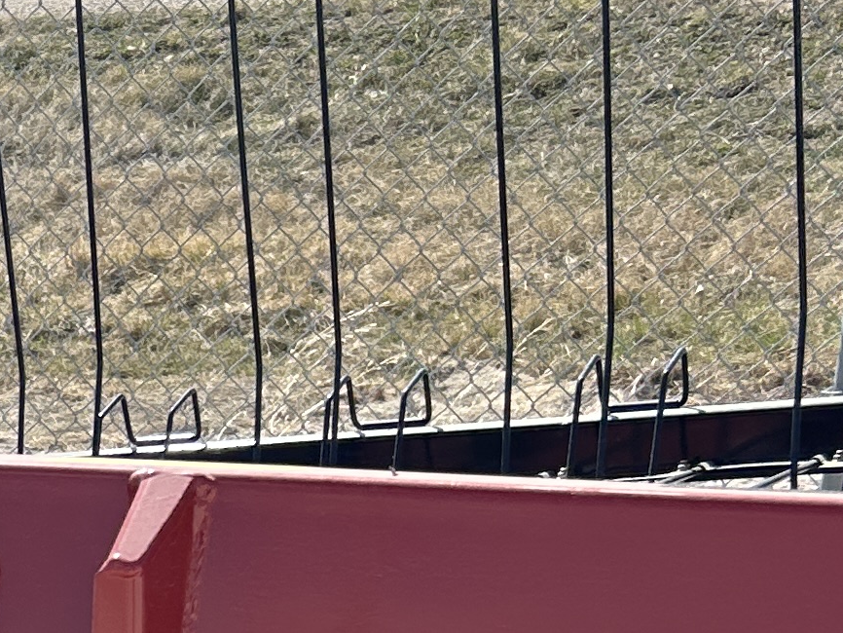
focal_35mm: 121
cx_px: -660
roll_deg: +0.8
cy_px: 1141
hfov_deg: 14.4
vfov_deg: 11.4
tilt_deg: -21.7
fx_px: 2948
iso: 50
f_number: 1.5
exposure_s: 1/2045
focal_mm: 5.7
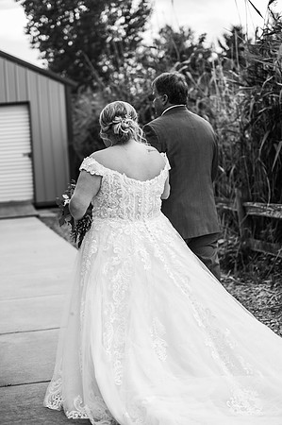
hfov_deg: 19.4
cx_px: 141
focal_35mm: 70
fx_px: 824
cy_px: 212
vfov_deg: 28.9
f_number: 2.8
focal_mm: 70
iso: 400
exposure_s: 1/1000
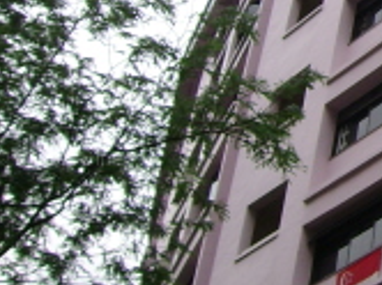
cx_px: 624
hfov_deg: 15.3
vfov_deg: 12.4
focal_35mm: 116
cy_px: -69
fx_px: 1278
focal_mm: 5.95
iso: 50
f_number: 5.8
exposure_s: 1/385
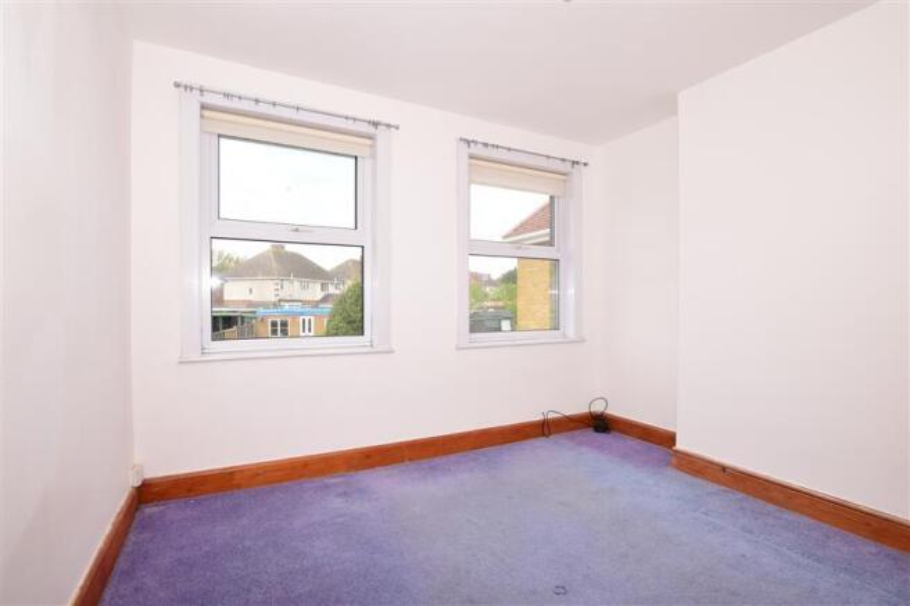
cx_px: 455
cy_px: 303
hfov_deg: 100.4
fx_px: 379
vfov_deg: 77.3
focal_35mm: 15
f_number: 7.1
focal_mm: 10
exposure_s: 1/200
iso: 200
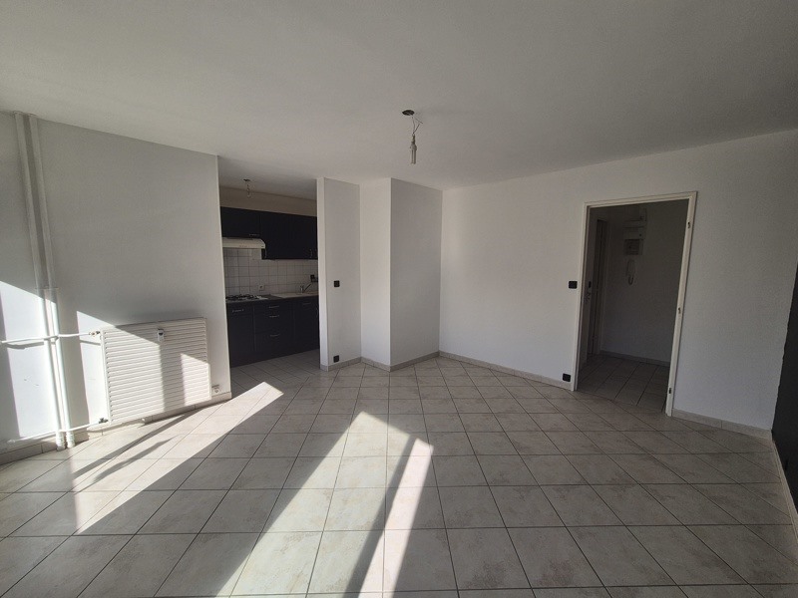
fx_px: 300
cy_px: 299
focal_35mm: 13
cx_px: 399
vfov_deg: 89.9
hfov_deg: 106.2
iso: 50
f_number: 2.2
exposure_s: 1/1216
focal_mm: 2.2
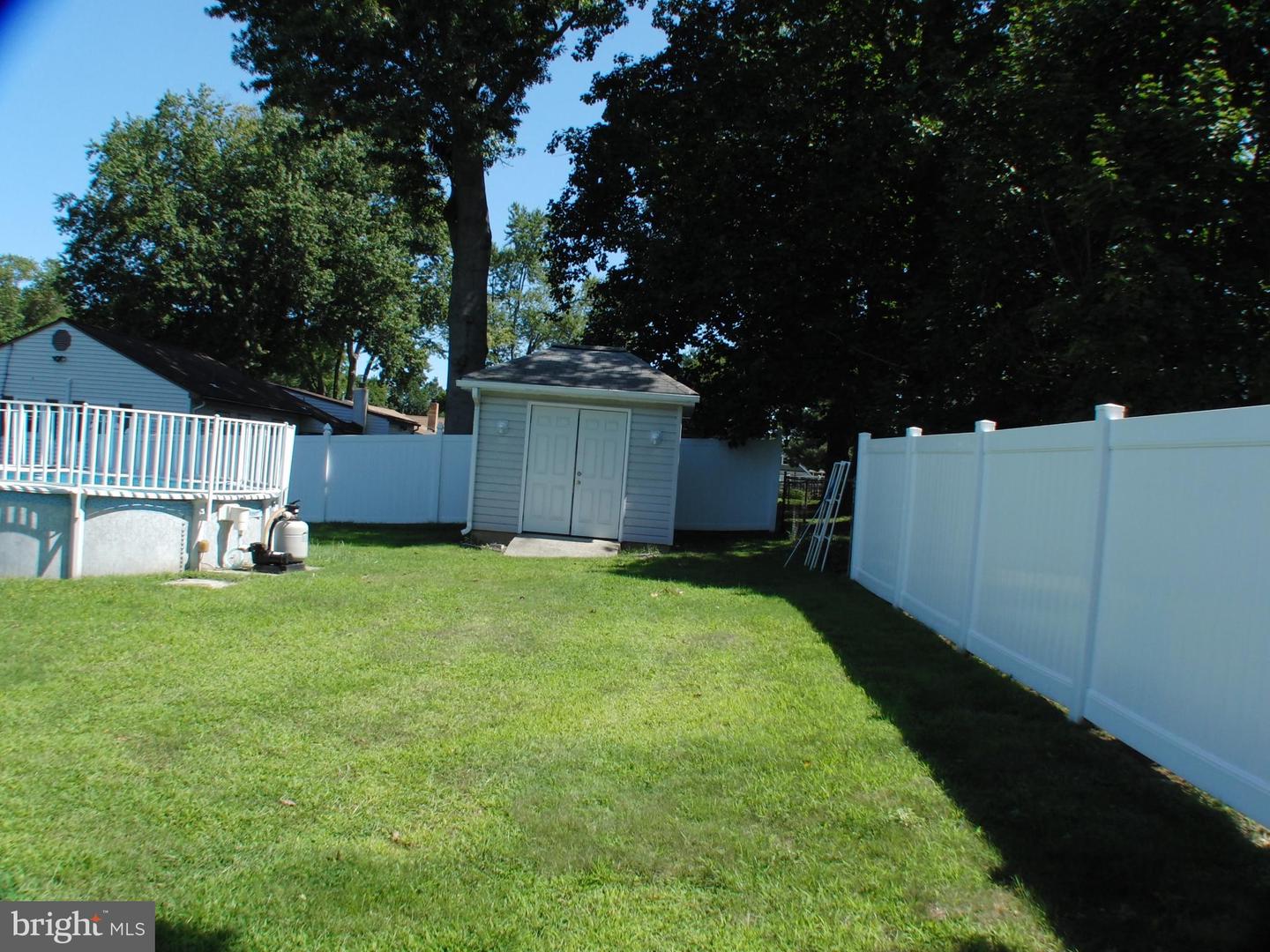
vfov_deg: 39.7
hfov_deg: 51.4
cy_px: 476
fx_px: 1321
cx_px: 635
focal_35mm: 36
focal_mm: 7.3
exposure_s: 1/500
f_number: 4.2
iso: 100
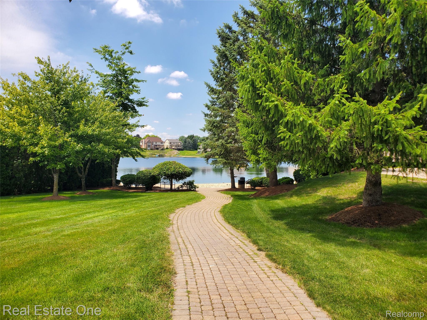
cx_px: 214
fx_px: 321
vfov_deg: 53.1
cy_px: 160
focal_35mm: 26
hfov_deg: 67.3
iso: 50
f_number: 2.4
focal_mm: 4.3
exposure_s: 1/1183
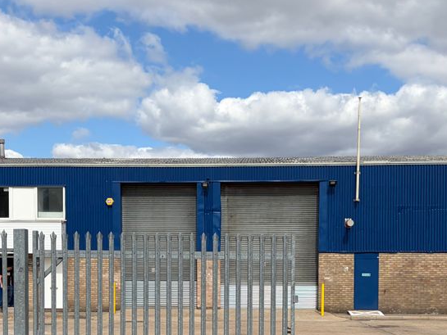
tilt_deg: -1.4
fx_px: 685
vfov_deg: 26.9
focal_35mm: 53
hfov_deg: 36.2
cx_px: 217
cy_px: 281
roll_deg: +1.2
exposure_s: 1/5348
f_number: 1.6
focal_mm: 5.96
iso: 50
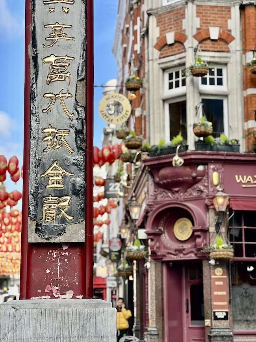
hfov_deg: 19.1
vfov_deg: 25.3
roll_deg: +1.2
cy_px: 171
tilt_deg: +11.3
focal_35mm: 77
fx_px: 759
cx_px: 128
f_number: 2.8
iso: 25
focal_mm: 9
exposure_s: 1/121
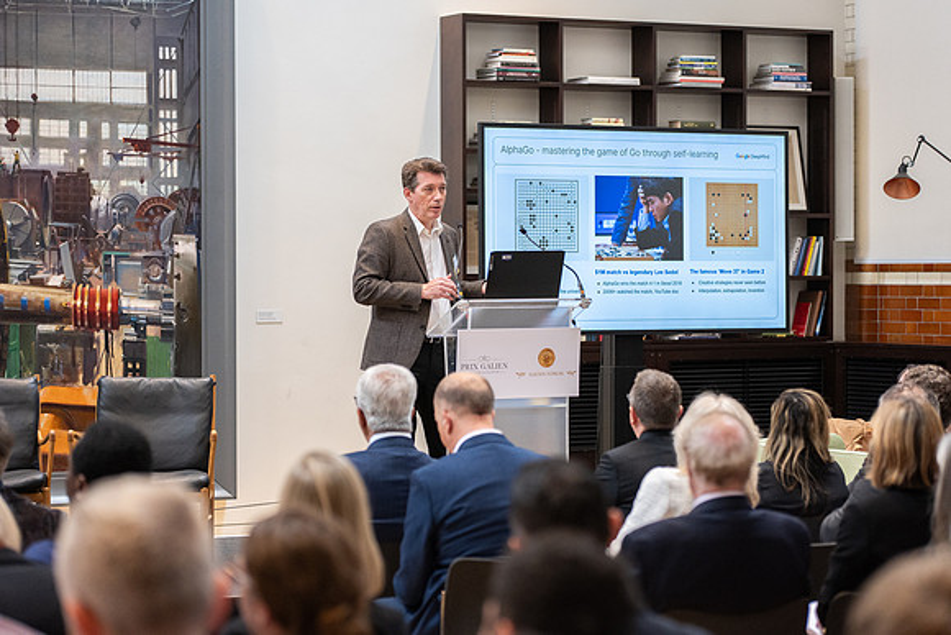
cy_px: 318
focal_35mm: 100
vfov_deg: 13.7
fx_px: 2642
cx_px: 476
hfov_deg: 20.4
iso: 2500
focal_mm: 100
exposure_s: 1/800
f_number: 3.2
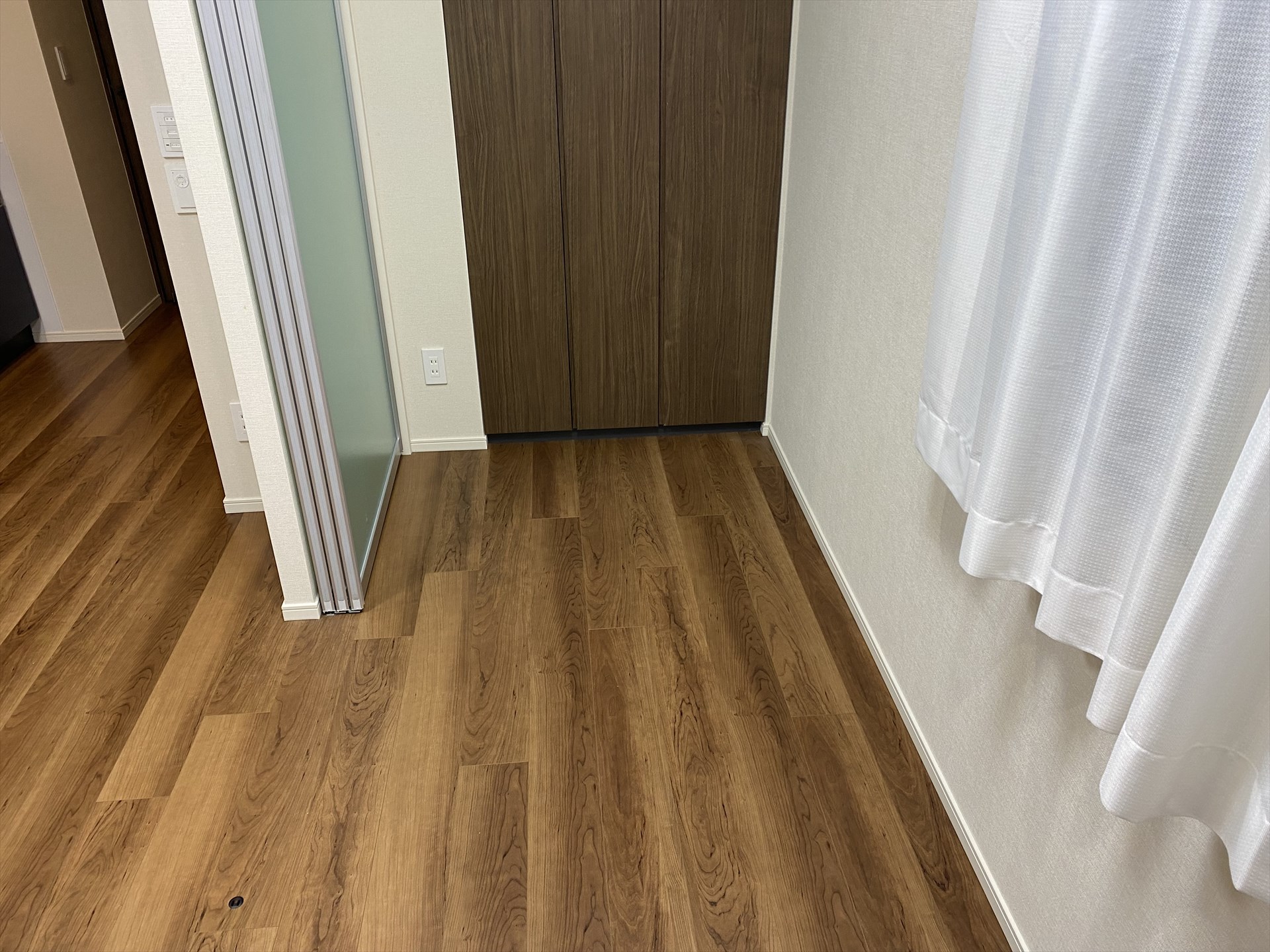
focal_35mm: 26
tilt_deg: -29.8
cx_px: 635
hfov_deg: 67.3
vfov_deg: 53.1
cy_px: 476
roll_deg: +1.6
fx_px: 954
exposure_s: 1/50
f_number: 1.8
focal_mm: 4.25
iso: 80
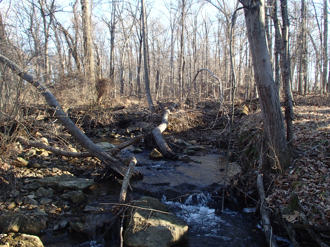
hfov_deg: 63.4
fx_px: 267
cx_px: 165
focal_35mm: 28
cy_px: 124
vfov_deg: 49.7
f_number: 3.9
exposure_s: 1/60
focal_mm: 5
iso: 100
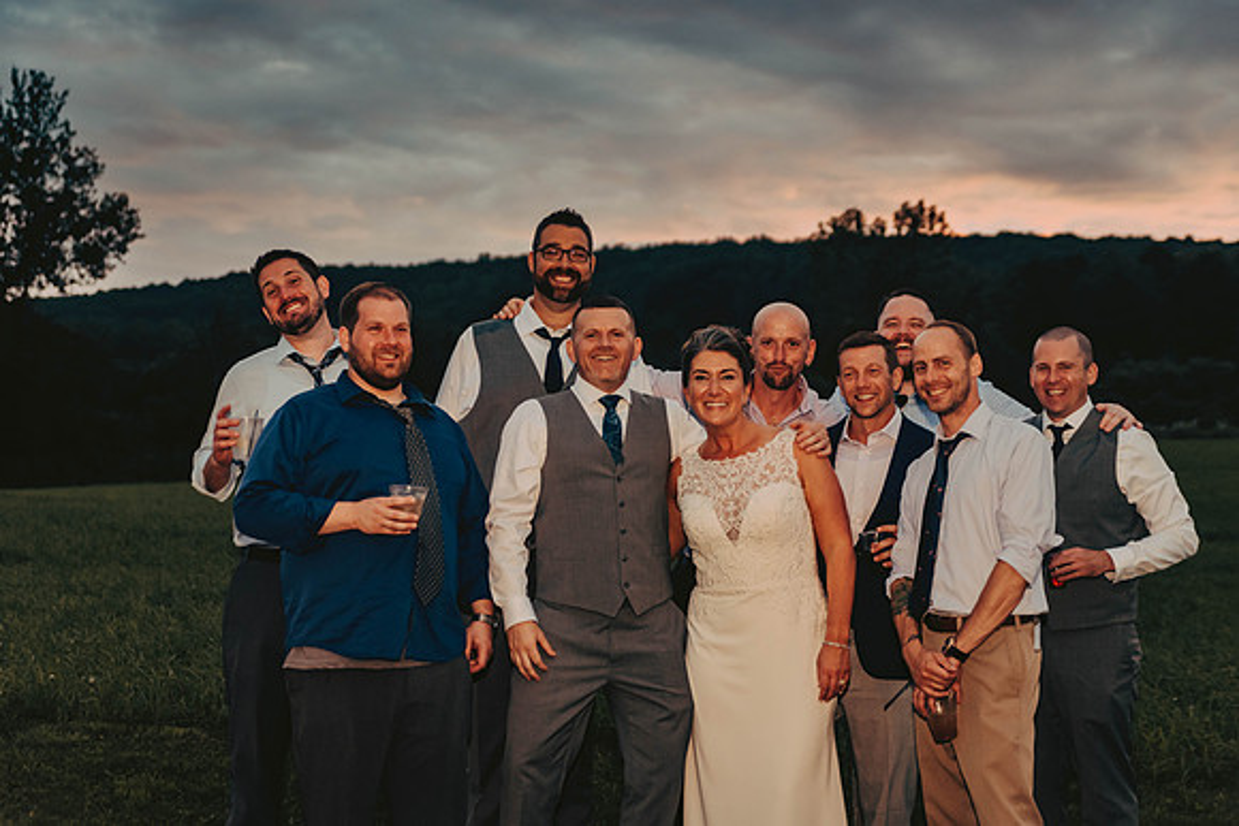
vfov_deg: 26.0
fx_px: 1790
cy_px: 413
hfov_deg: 38.2
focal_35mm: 52
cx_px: 620
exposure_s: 1/125
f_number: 2.8
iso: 1600
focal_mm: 52
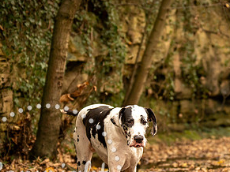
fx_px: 1209
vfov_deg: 8.2
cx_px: 143
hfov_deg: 10.9
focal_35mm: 182
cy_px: 104
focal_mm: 70
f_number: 2.8
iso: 500
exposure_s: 1/1250
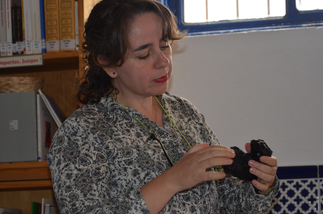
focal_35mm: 125
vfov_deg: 11.0
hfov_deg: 16.5
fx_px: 1115
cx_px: 159
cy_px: 109
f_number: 5.3
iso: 1100
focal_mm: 75
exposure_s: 1/60
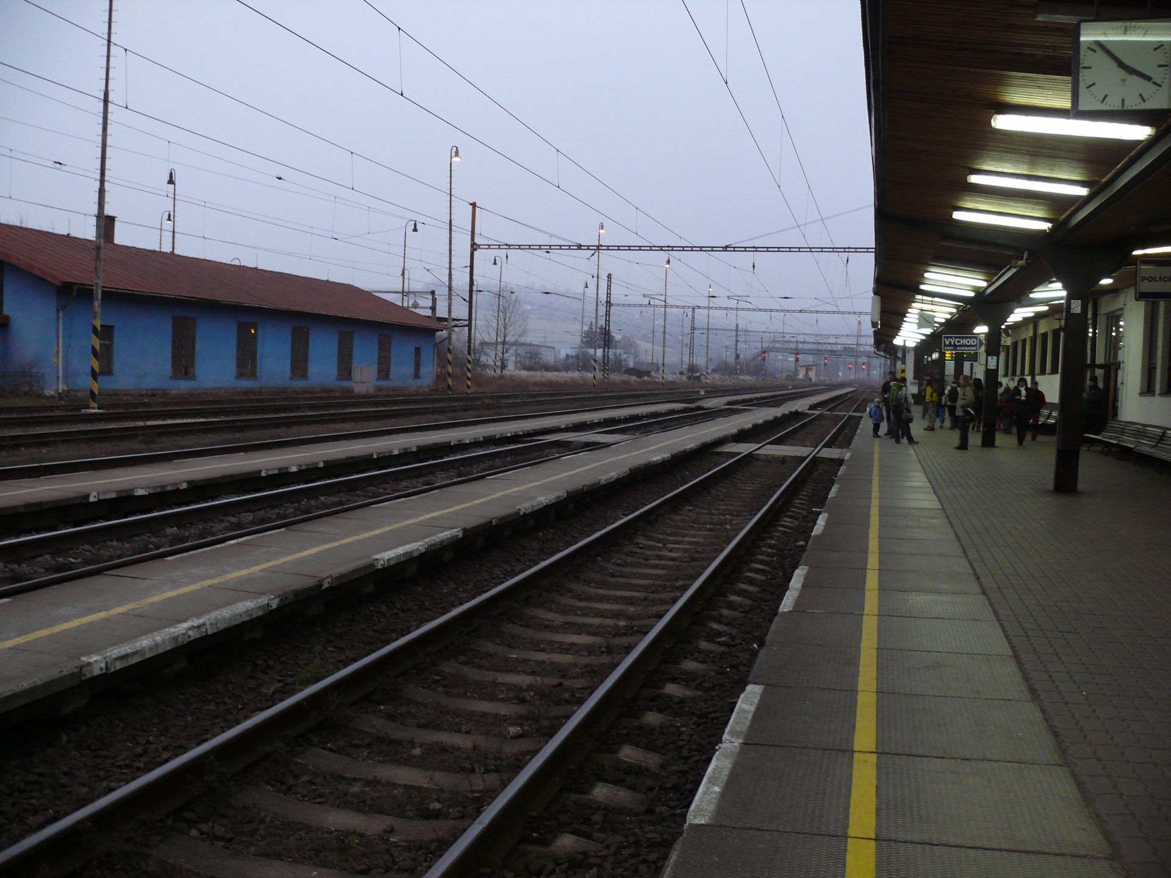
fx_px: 1184
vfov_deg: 40.7
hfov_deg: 52.6
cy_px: 439
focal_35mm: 35
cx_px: 586
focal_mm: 7.4
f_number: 2.8
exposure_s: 1/25
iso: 200
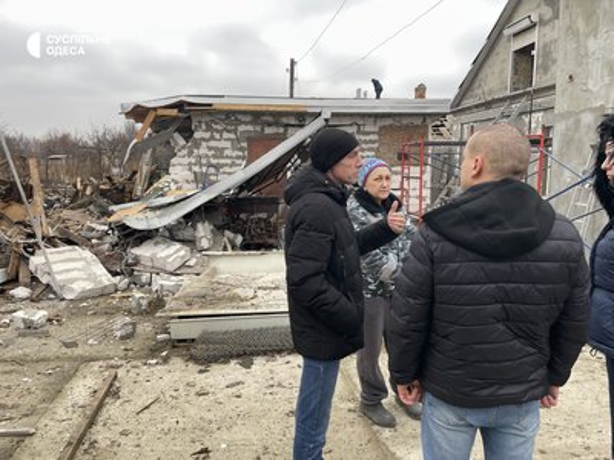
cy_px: 230
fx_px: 461
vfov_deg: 53.1
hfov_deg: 67.3
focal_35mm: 26
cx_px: 307
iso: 32
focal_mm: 4.2
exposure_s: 1/270
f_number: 1.6
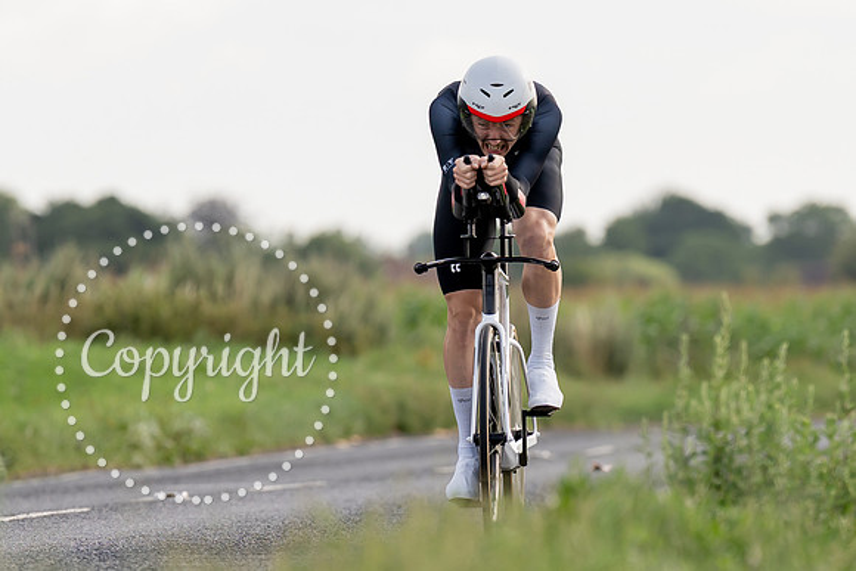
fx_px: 10640
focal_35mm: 447
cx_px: 310
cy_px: 271
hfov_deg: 4.6
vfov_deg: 3.1
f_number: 3.2
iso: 100
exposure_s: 1/1000
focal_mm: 185
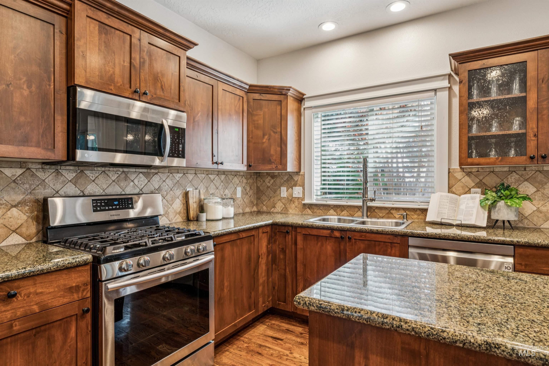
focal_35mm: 20
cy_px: 183
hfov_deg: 84.8
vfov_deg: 62.7
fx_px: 300
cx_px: 274
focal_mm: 19.7
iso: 400
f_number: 13
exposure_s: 1/5
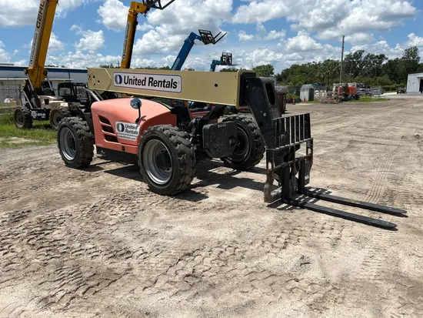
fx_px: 318
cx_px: 212
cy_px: 159
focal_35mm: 26
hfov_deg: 67.3
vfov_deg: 53.1
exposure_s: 1/6211
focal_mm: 5.7
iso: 50
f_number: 1.5
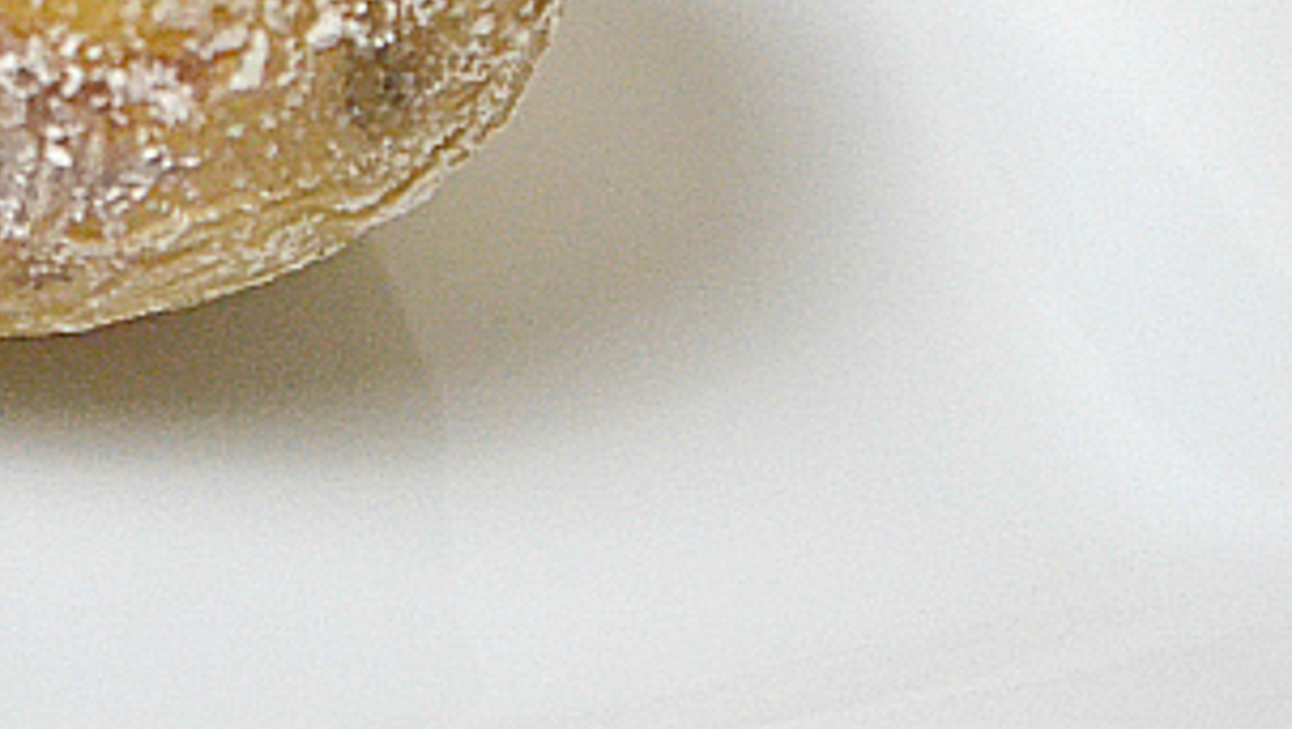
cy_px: -294
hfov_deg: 10.5
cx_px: -192
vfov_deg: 6.0
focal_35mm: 202
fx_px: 6926
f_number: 5.6
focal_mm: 52
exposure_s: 1/320
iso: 3200
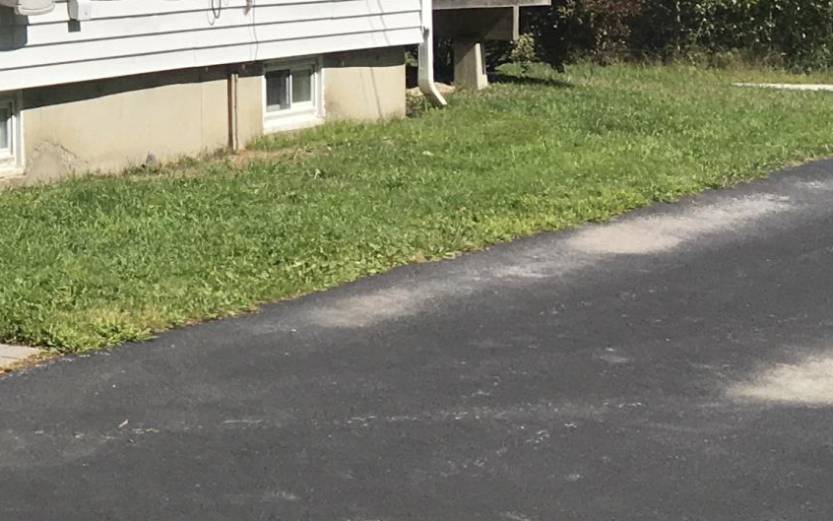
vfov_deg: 11.4
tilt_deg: +2.8
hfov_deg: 17.0
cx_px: -474
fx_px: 2475
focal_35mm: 109
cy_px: -331
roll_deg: -1.0
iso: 25
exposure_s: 1/2564
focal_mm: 4.15
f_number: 2.2
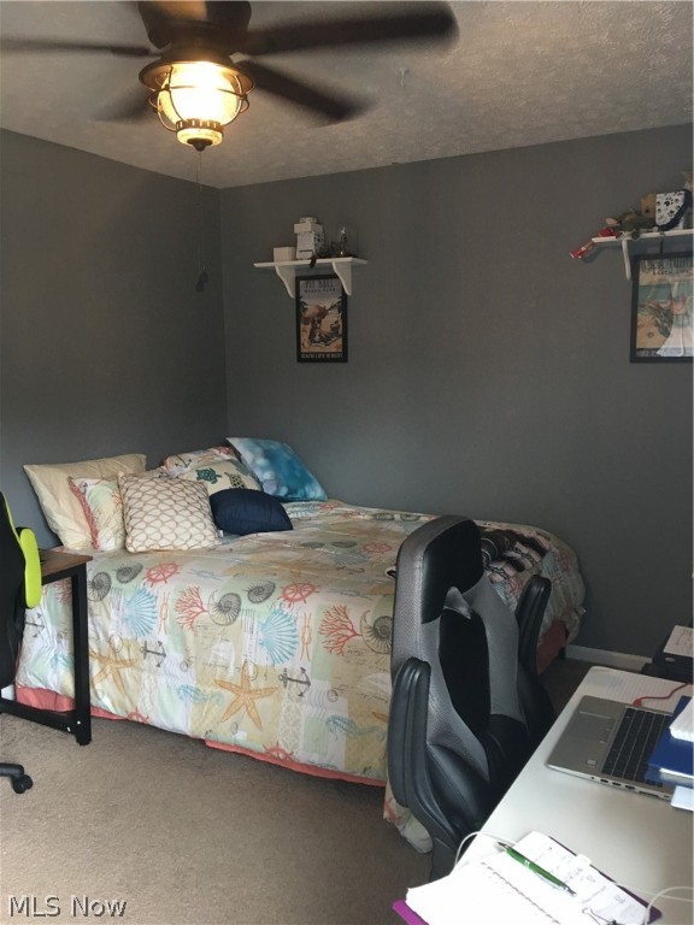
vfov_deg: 61.7
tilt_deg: -8.4
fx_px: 775
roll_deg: +0.9
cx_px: 347
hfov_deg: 48.2
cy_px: 462
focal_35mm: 29
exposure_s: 1/30
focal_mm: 4.15
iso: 100
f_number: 2.2
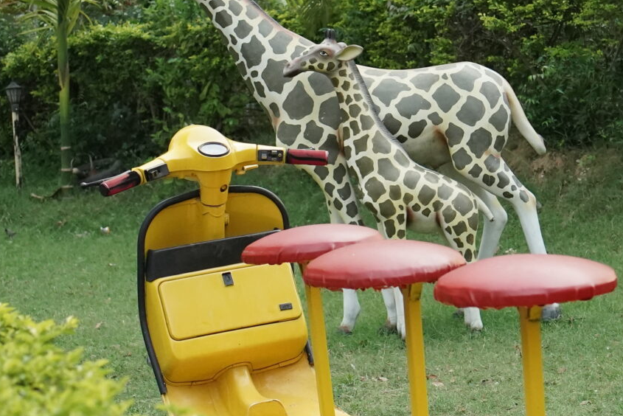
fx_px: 1835
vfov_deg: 12.9
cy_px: 120
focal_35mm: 106
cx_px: 332
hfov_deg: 19.3
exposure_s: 1/125
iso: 4000
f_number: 3.5
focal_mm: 35
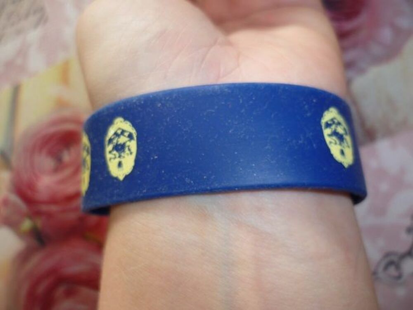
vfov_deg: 49.7
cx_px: 206
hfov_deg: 63.4
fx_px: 334
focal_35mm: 28
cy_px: 155
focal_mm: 5
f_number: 2.8
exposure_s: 1/30
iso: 80
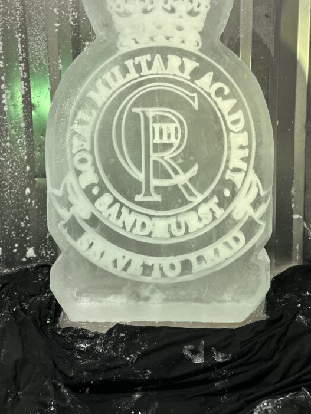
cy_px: 131
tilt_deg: -7.4
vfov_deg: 51.4
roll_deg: +1.3
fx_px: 419
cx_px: 171
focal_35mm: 35
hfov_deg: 40.7
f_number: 1.78
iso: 80
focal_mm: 6.86
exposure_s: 1/100
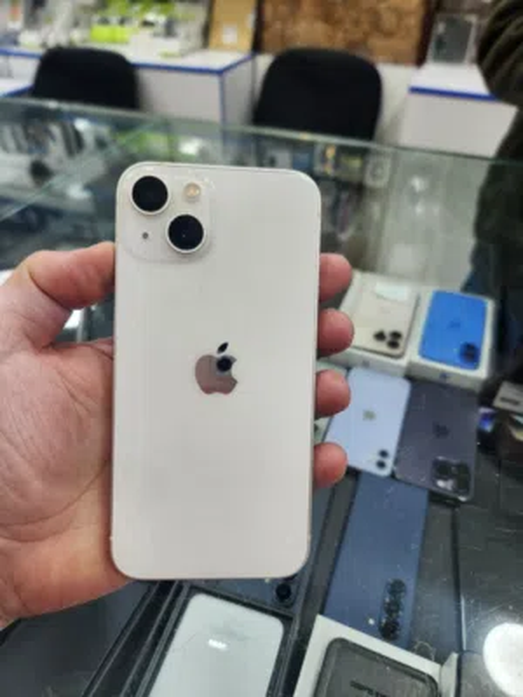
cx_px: 262
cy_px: 348
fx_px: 463
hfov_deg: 58.9
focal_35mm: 23
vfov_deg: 73.9
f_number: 1.8
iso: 64
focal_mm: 5.4
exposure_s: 1/180
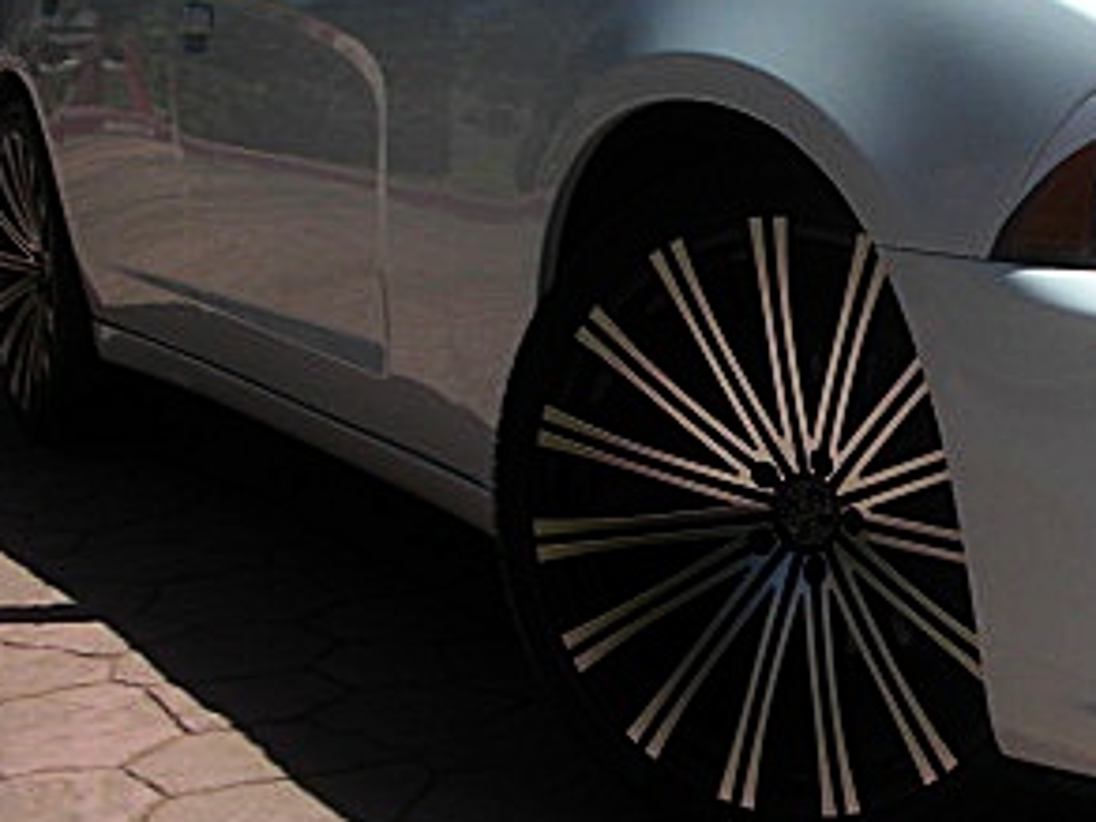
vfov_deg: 18.7
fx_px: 2501
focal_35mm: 79
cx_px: 1085
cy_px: 439
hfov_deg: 23.7
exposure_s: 1/200
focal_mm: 6.3
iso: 50
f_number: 7.9
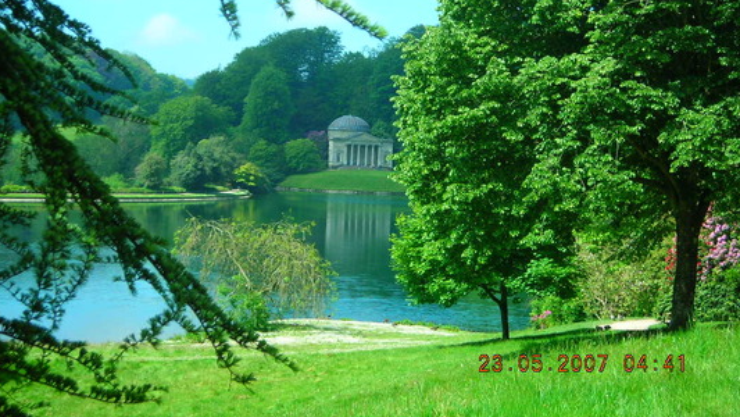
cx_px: 371
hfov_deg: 25.0
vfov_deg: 14.2
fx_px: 1668
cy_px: 141
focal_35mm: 85
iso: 50
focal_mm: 12.7
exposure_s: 1/205
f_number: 4.2
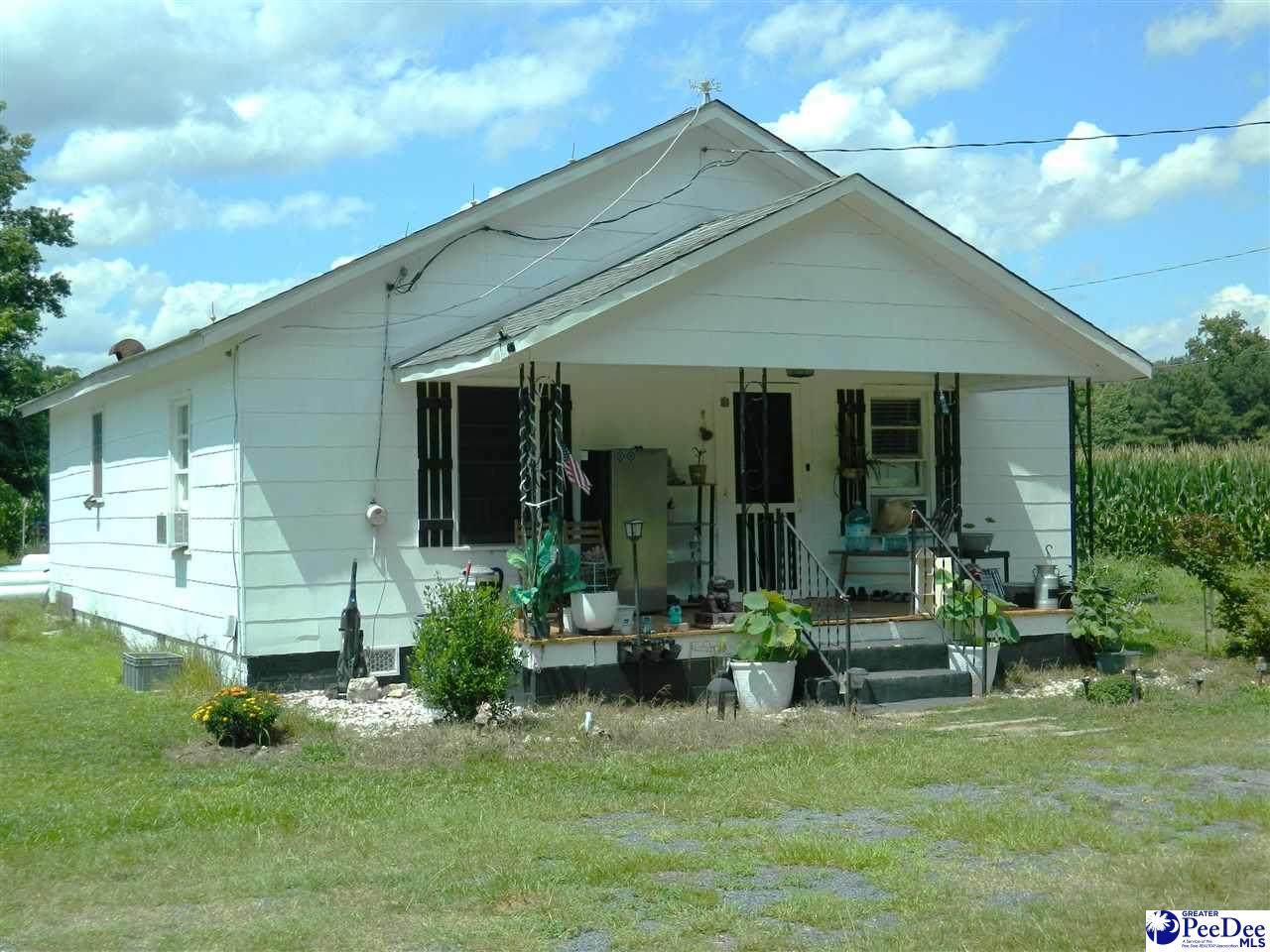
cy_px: 476
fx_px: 1724
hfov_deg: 40.4
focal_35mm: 47
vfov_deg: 30.9
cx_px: 635
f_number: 10.2
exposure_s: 1/160
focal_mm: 8.4
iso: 80
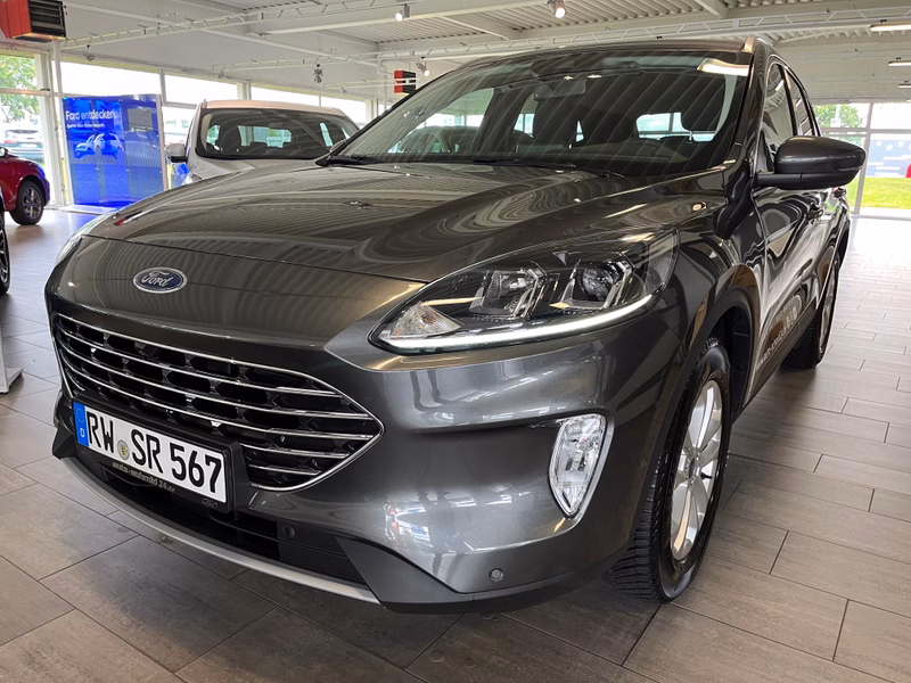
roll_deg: -1.1
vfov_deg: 53.1
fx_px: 684
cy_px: 342
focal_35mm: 26
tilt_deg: -15.0
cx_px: 456
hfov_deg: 67.3
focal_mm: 5.1
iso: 100
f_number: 1.6
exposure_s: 1/50
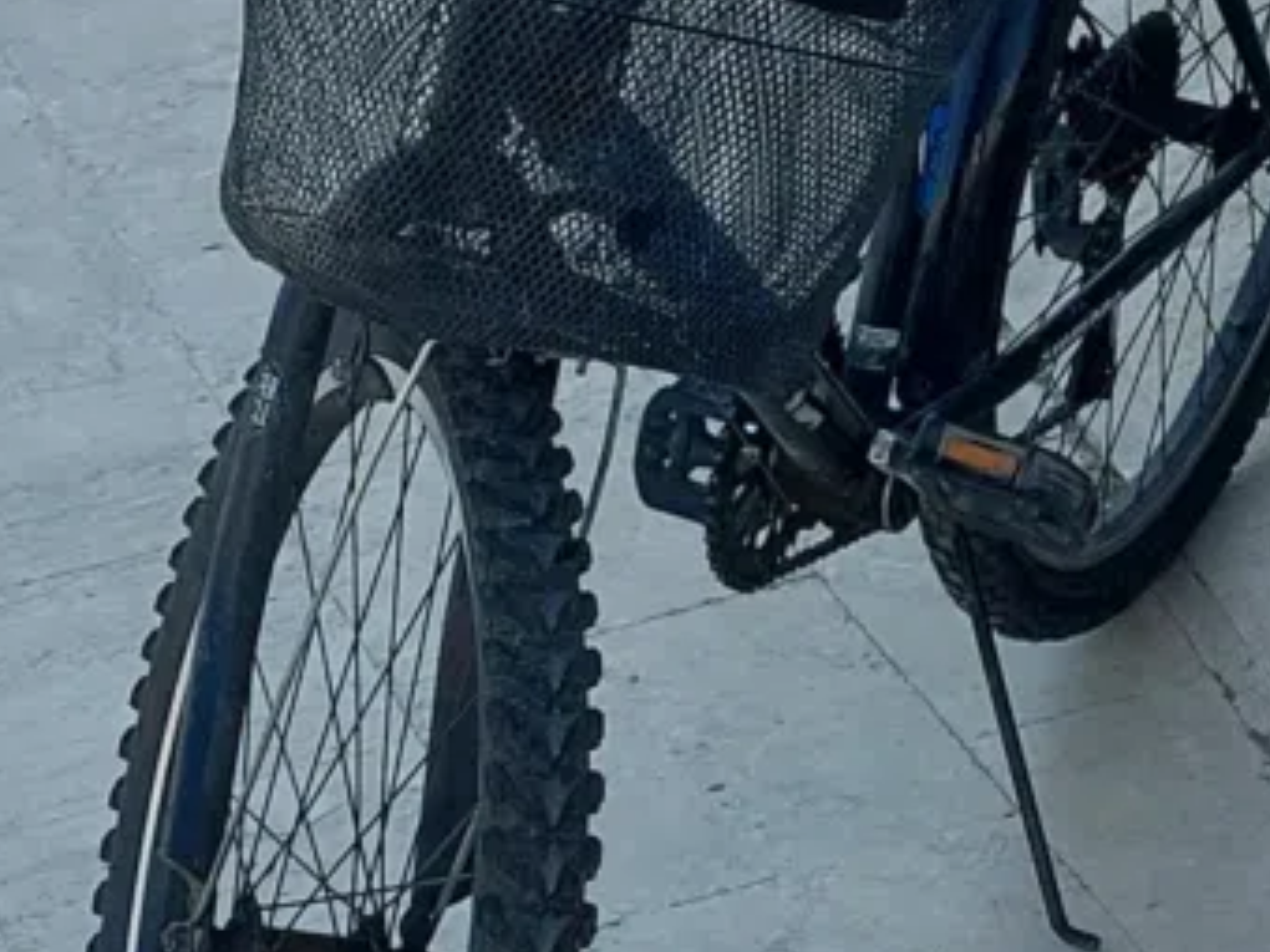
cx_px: 755
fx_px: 1724
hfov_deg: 40.3
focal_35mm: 47
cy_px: 347
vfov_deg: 30.7
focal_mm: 5.23
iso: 25
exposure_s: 1/417
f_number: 1.8
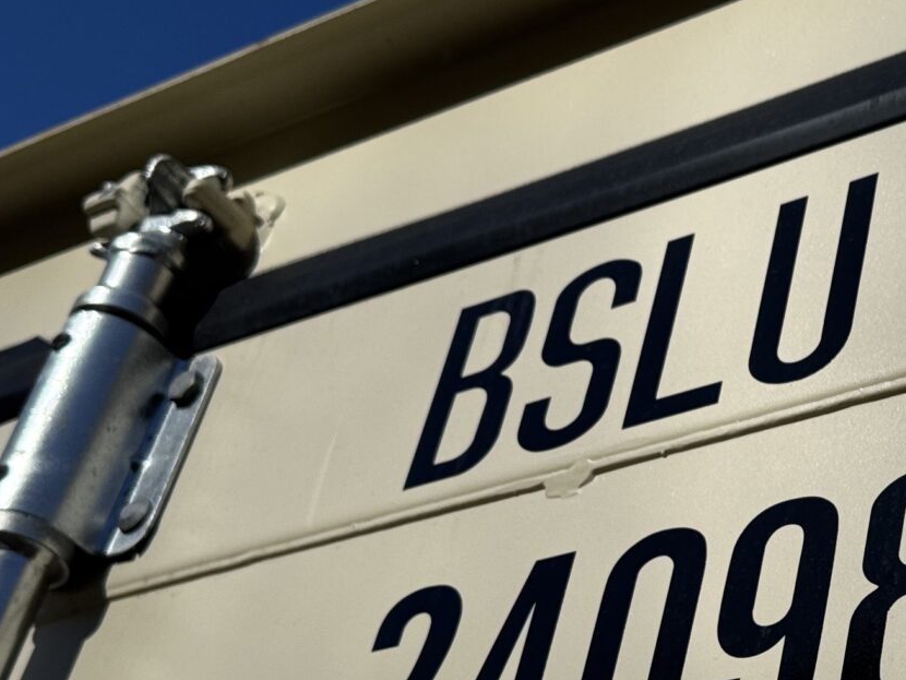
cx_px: 915
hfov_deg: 25.0
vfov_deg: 19.7
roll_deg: -8.4
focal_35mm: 74
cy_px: 557
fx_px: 1937
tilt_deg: +31.7
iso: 80
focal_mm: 6.76
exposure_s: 1/7937
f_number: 1.78
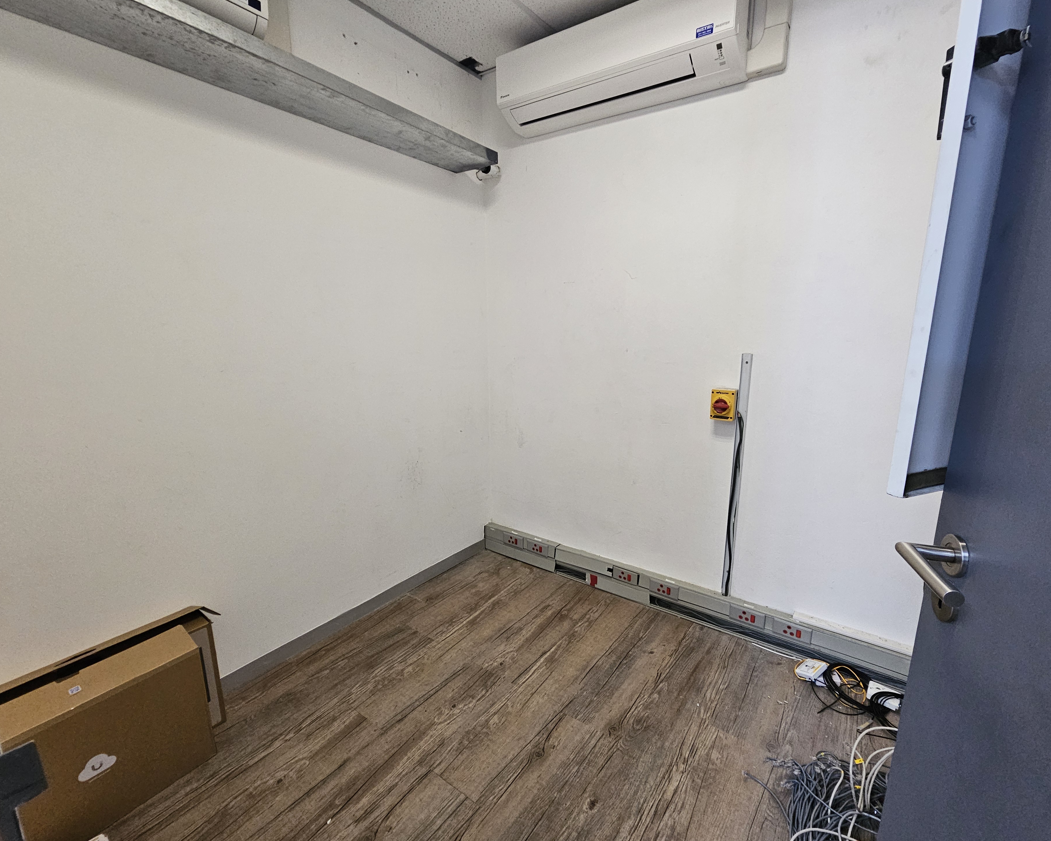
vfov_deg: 88.0
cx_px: 558
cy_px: 418
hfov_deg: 100.6
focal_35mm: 14
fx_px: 435
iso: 320
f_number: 2.2
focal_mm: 2.2
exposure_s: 1/50
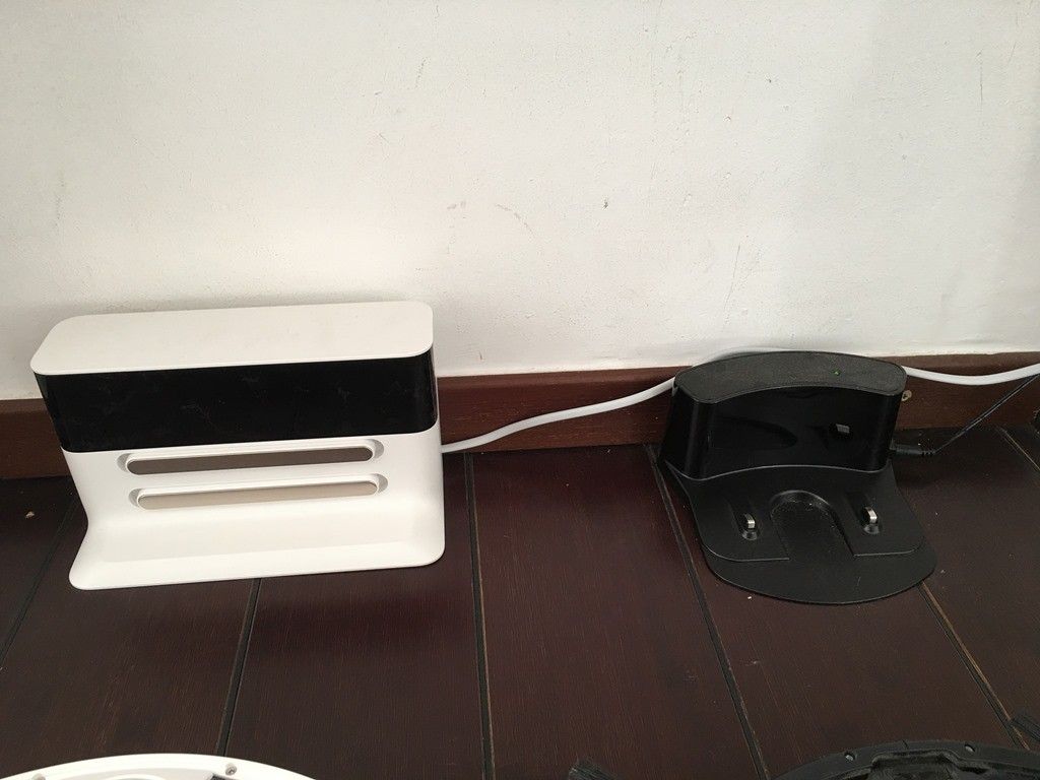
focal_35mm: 29
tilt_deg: -33.9
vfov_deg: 48.2
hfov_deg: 61.7
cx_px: 520
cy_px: 390
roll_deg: +0.1
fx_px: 871
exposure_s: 1/17
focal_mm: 4.15
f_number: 2.2
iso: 50
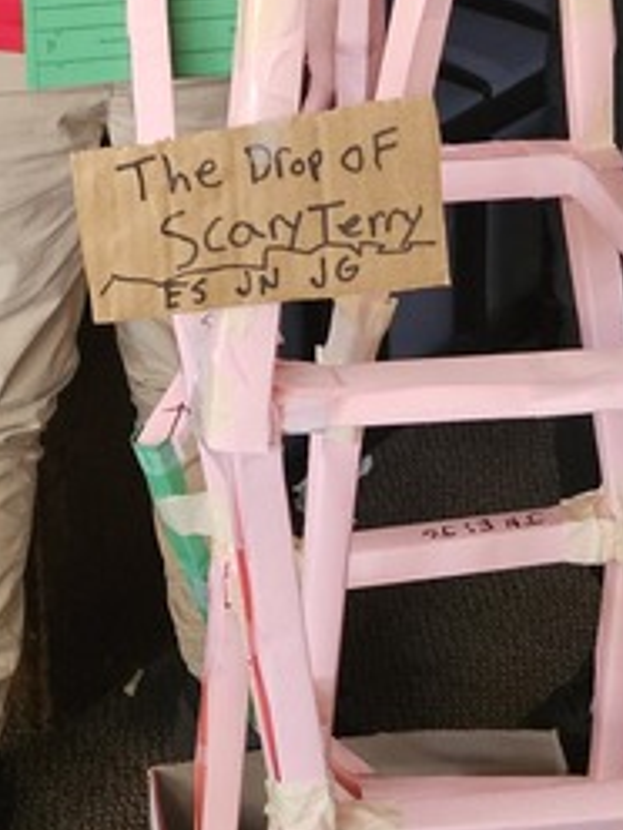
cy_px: -107
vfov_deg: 19.7
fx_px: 2280
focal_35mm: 95
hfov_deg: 15.4
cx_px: 100
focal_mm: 5.4
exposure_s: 1/40
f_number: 1.8
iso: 500
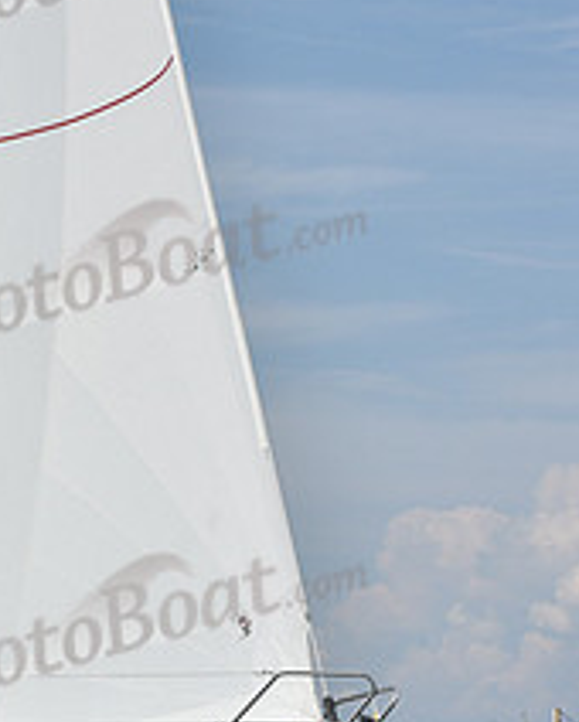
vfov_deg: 9.6
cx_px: -286
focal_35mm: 200
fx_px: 4278
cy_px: 496
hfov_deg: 7.6
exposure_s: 1/1250
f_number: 10
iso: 320
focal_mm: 78
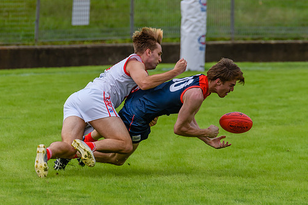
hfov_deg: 3.0
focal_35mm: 692
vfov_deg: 2.0
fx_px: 5920
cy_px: 103
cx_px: 160
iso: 800
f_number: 7.1
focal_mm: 420
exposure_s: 1/2500
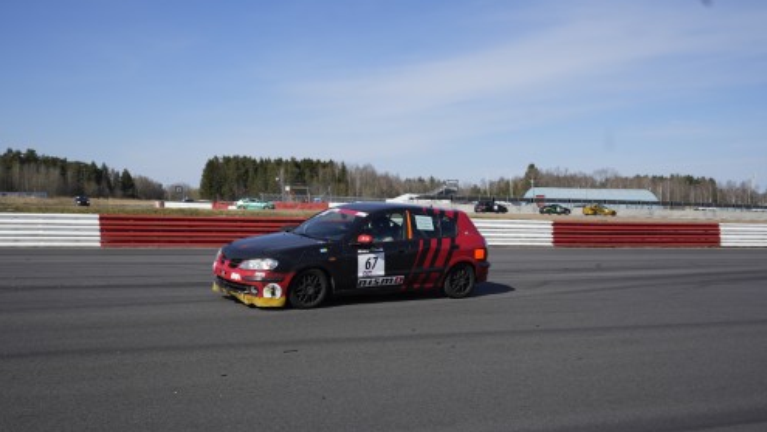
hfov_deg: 54.0
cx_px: 386
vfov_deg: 32.0
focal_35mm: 37
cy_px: 236
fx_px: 753
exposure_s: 1/1000
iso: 125
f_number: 5
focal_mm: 35
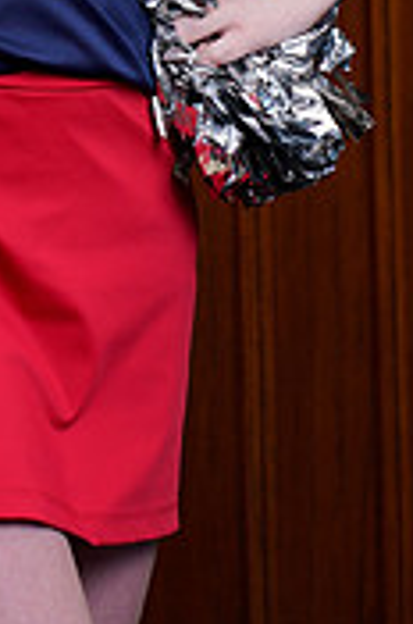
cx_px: -32
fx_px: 4872
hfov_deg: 4.8
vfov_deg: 7.2
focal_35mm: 282
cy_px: -357
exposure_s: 1/250
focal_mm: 85
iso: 200
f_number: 5.6
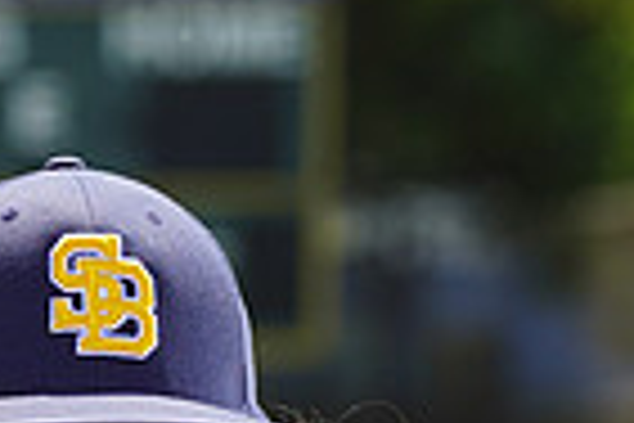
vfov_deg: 1.8
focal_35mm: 784
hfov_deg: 2.6
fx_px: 13806
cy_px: 767
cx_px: -171
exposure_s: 1/250
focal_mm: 190
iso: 100
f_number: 8
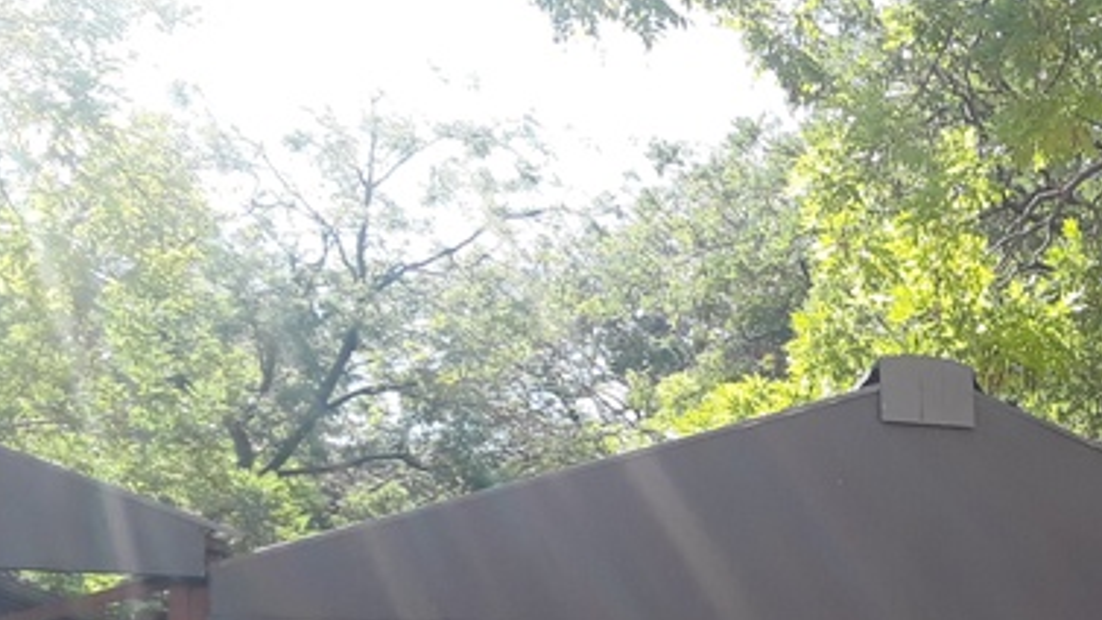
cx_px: 1175
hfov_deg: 29.2
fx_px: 1928
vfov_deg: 17.5
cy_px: 728
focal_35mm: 66
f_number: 1.9
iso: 40
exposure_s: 1/358
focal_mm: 2.9
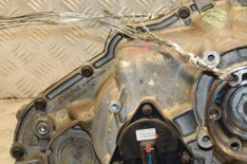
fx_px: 831
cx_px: 180
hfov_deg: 16.8
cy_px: 89
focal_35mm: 121
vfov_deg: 11.3
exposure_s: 1/125
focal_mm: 35
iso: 800
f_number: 5
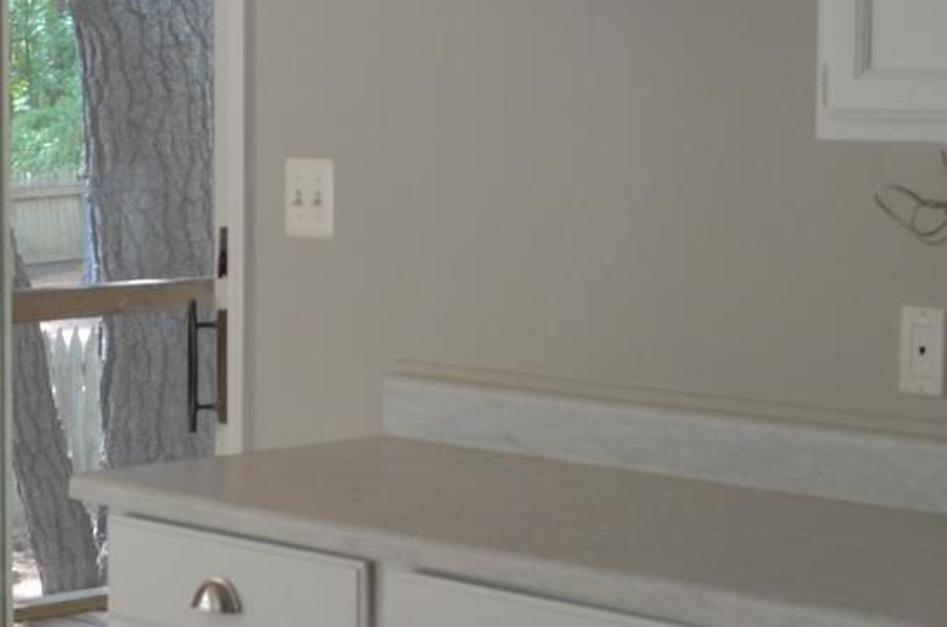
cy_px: 319
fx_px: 2651
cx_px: 227
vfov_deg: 13.5
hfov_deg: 20.1
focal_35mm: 101
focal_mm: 18
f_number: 4
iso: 500
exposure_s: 1/60
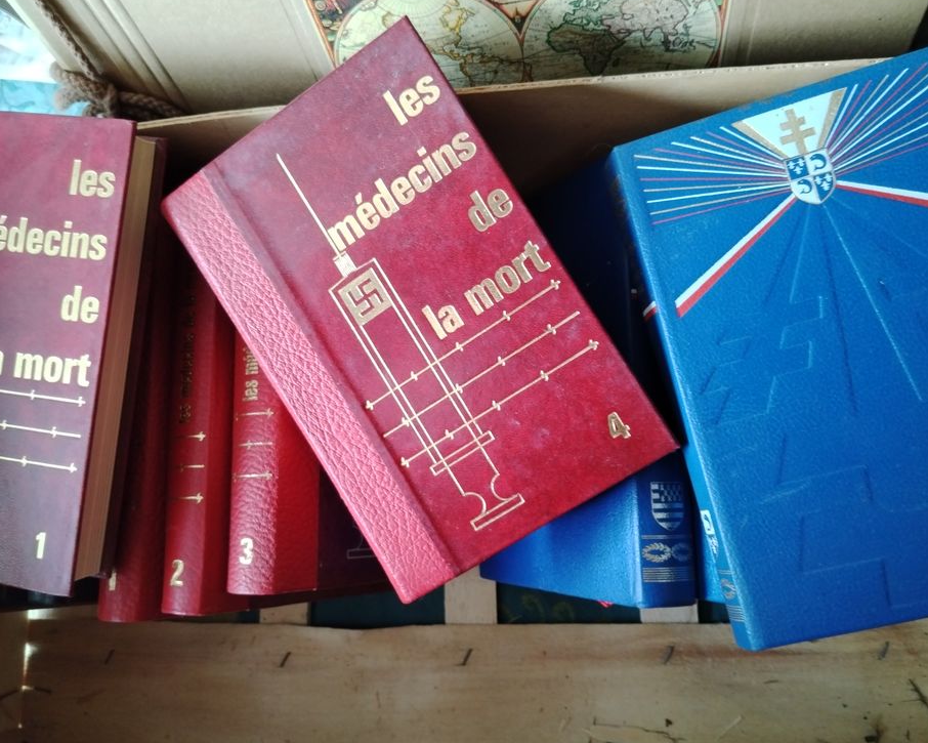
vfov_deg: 51.5
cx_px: 479
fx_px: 769
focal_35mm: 28
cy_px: 373
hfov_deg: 62.2
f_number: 1.8
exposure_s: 1/33.3
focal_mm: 4.25
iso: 243
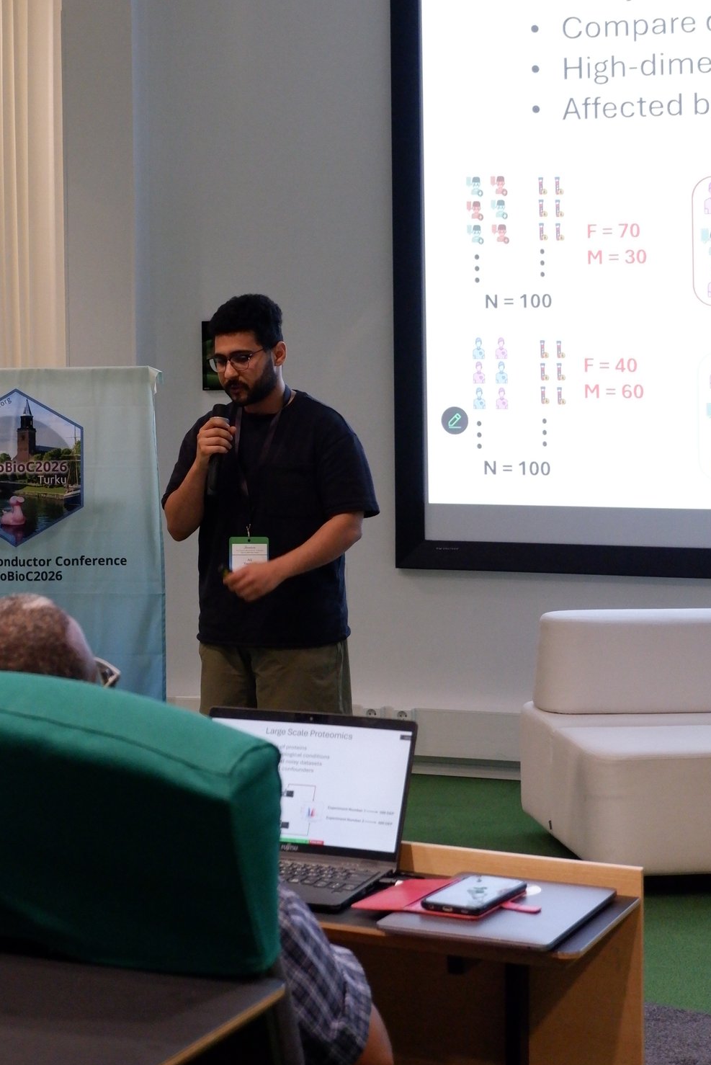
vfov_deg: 29.1
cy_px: 409
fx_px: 2042
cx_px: 239
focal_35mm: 69
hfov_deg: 19.7
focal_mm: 34.3
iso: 3200
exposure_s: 1/160
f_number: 5
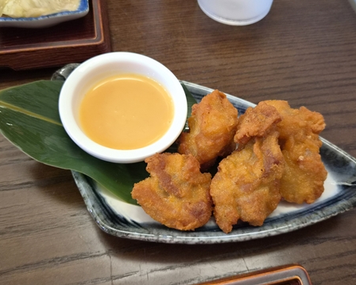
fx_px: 369
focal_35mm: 35
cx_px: 181
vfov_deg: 42.2
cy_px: 146
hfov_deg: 51.5
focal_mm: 5.4
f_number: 1.8
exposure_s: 1/120
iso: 1250
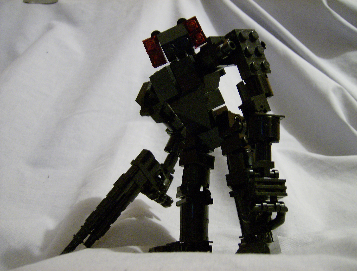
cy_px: 136
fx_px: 373
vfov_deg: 40.0
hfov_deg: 51.1
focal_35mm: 36
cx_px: 178
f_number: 2.8
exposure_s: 1/7.11
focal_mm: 6
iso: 200
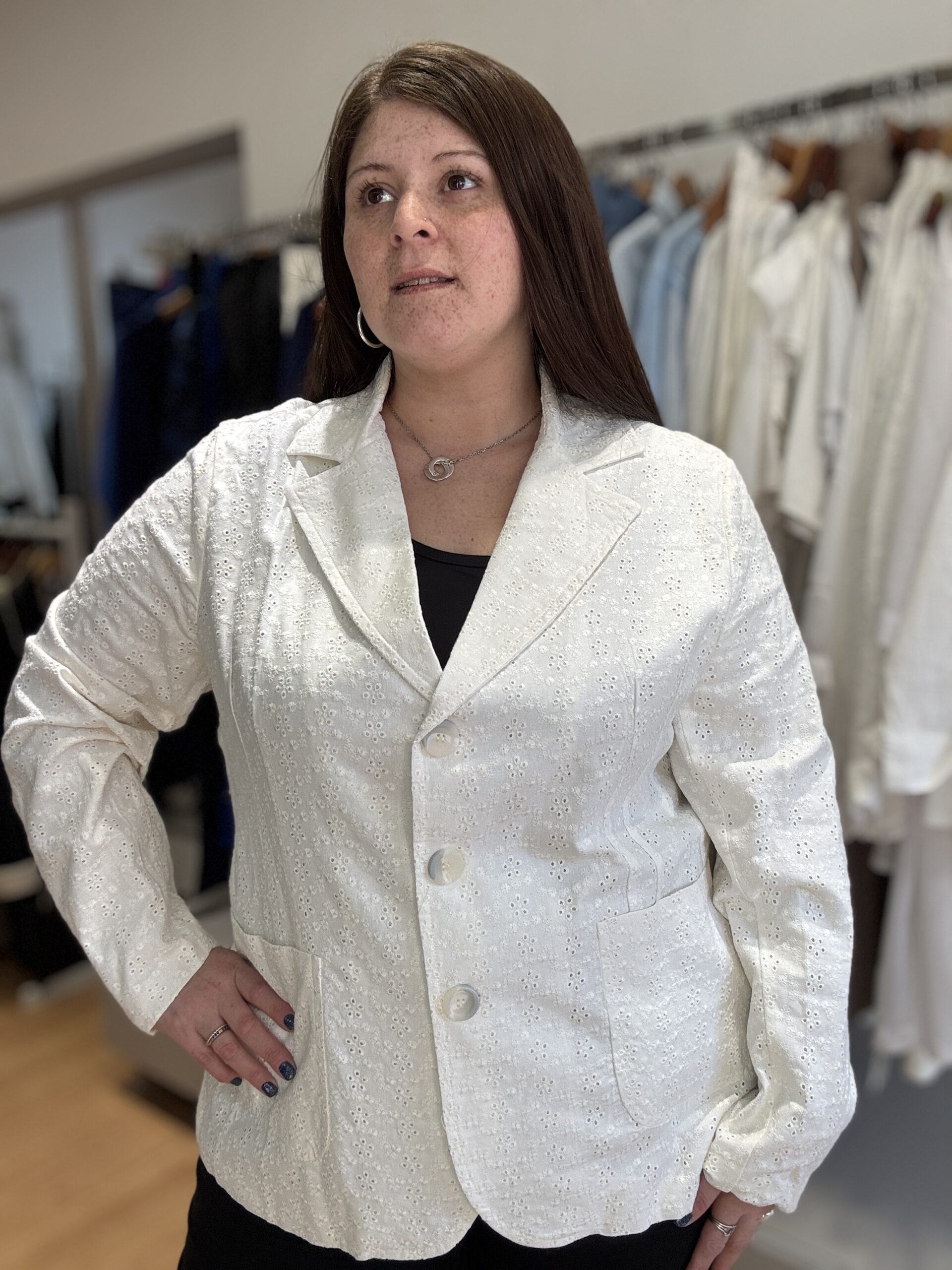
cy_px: 635
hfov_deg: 46.8
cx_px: 476
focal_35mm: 30
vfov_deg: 60.0
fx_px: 1100
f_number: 1.9
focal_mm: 2.69
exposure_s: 1/100
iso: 50
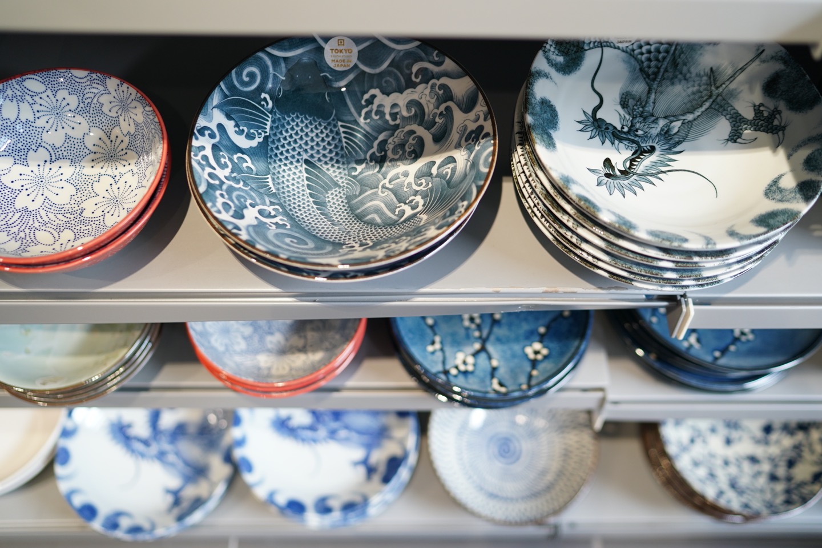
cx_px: 411
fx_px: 799
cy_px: 274
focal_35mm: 35
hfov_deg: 54.4
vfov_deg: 37.9
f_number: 1.8
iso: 500
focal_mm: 35
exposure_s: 1/200
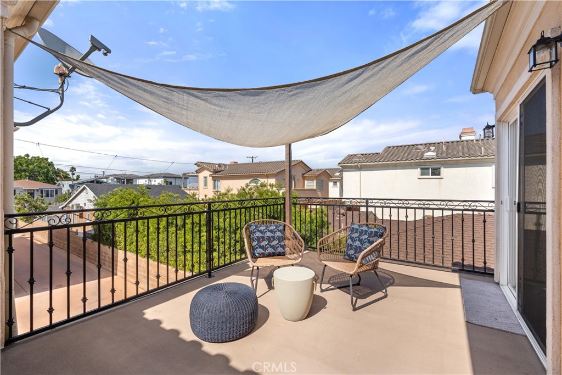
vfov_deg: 73.8
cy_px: 188
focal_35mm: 16
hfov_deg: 96.7
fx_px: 250
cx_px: 281
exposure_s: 1/500
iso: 800
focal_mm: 16
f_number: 9
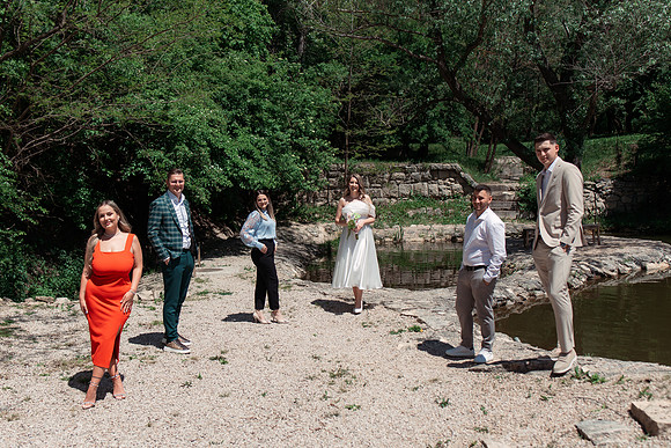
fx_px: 708
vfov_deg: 35.1
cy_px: 243
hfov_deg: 50.7
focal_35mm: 38
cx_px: 328
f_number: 4
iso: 125
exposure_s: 1/1600
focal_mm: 35
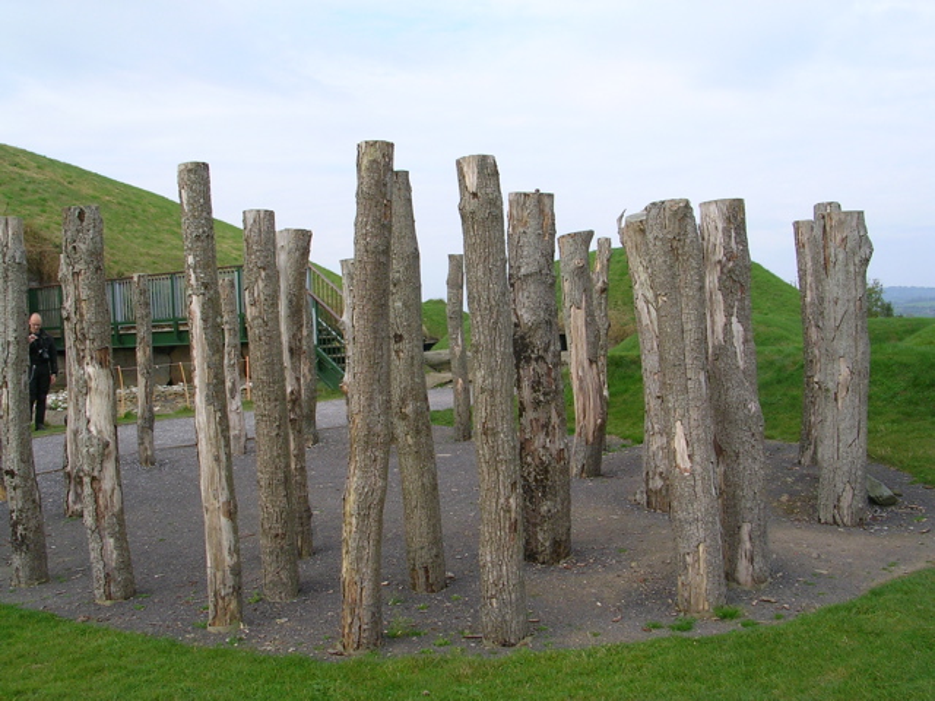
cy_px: 350
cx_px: 468
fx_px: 1026
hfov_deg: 49.0
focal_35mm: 38
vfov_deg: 37.7
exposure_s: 1/130
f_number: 5.6
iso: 50
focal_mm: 5.8
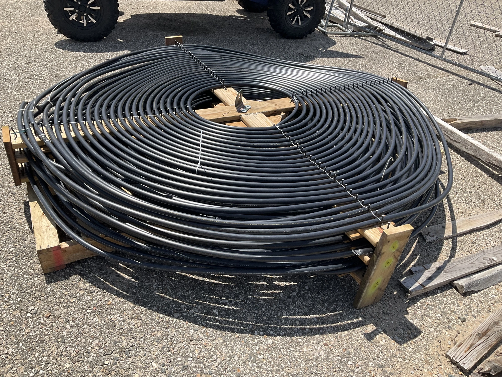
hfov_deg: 61.7
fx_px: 421
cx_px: 251
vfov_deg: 48.2
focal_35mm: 29
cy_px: 188
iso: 25
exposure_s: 1/1412
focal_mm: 3
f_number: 1.8
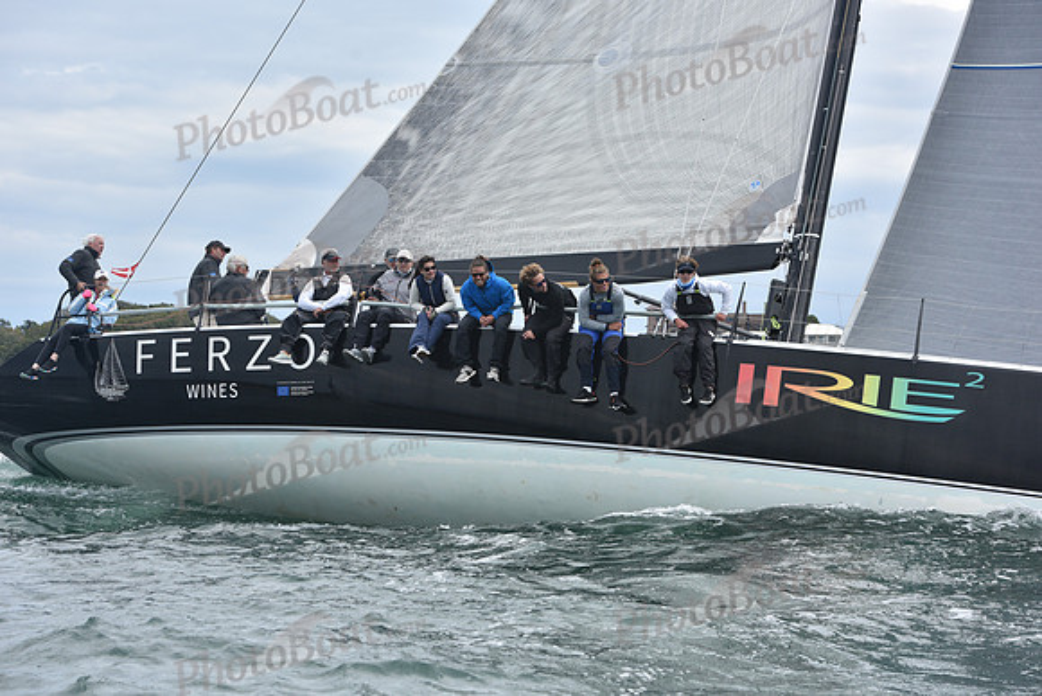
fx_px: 2374
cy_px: 348
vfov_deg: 16.7
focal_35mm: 82
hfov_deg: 24.8
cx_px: 521
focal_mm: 82
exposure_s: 1/1000
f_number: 7.1
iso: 320
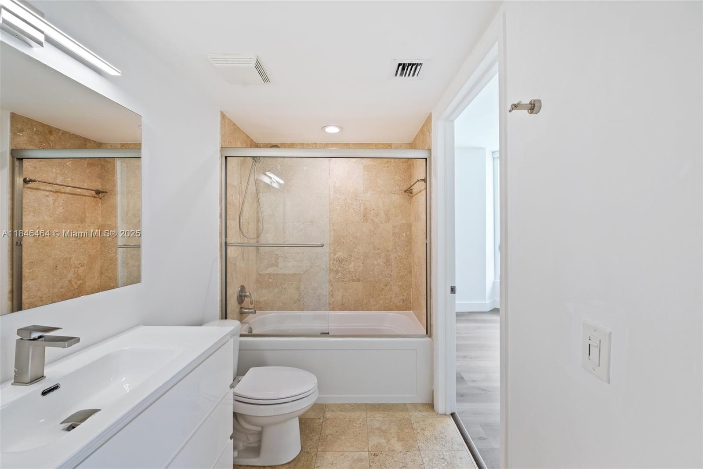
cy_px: 234
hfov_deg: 104.2
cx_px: 352
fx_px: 273
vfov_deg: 81.2
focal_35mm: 14
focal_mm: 14
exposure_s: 1/13
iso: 450
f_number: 8
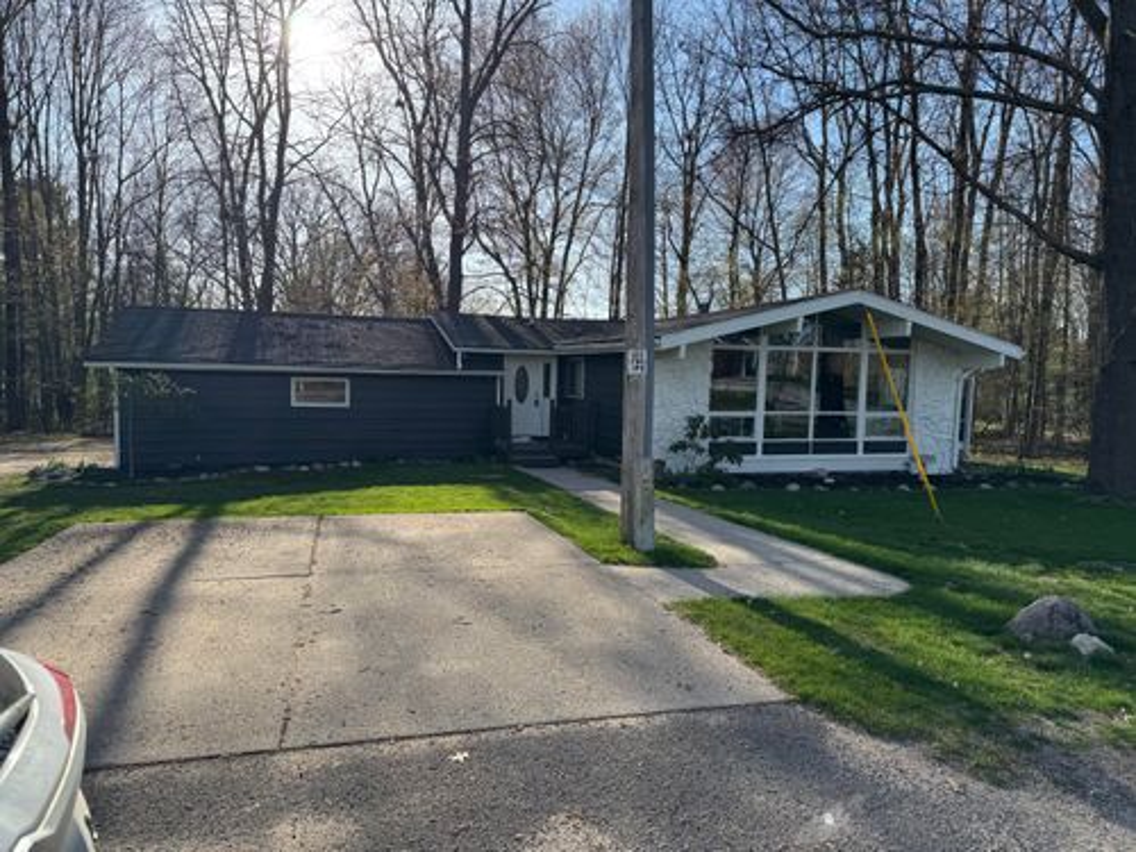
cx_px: 568
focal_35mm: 24
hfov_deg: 71.6
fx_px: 788
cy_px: 426
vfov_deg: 56.8
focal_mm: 6.76
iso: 80
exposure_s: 1/2331
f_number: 1.78
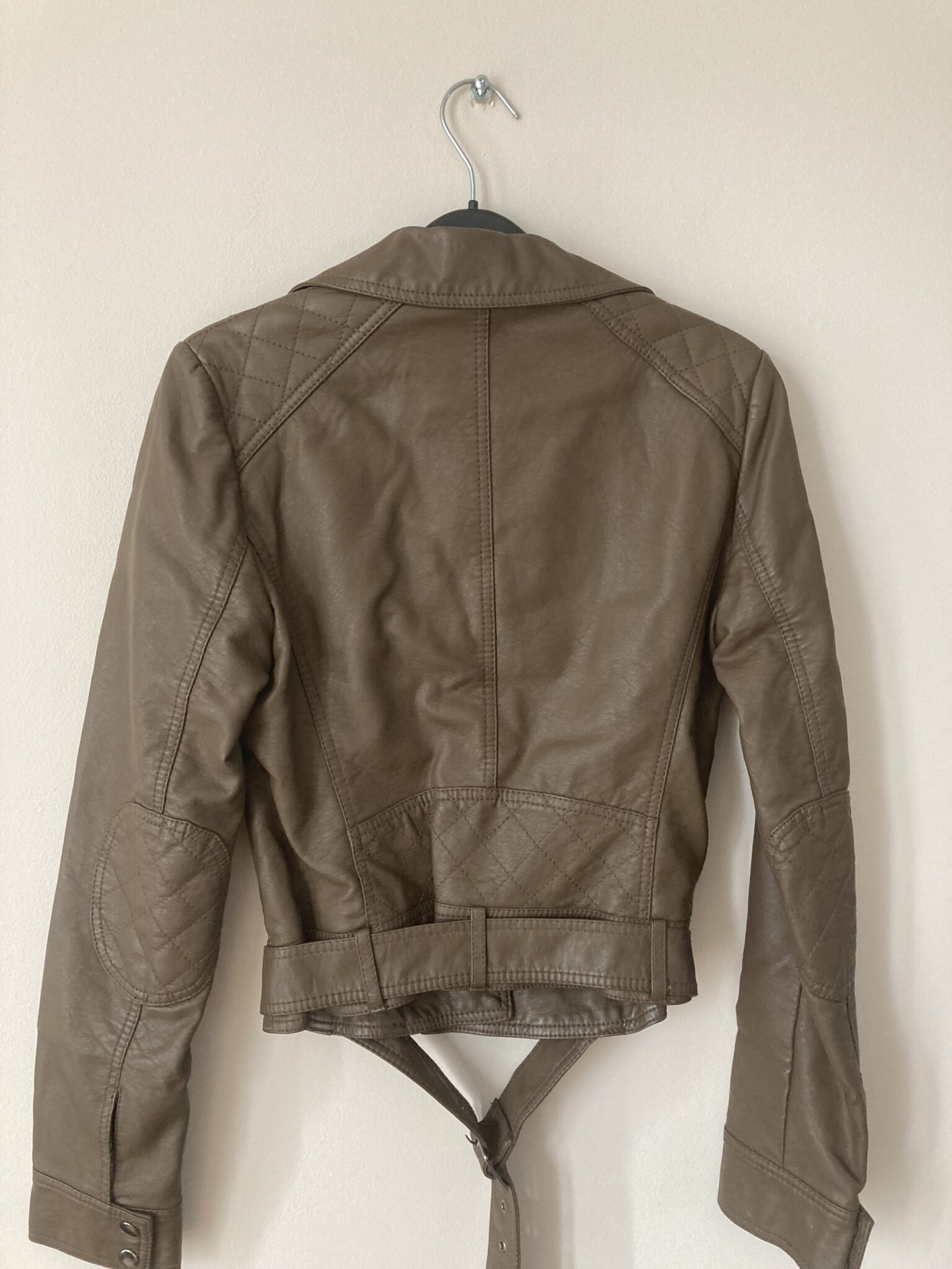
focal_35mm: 28
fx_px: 1027
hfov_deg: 49.7
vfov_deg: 63.4
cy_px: 634
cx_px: 476
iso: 160
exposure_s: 1/60
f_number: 1.8
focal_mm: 3.99
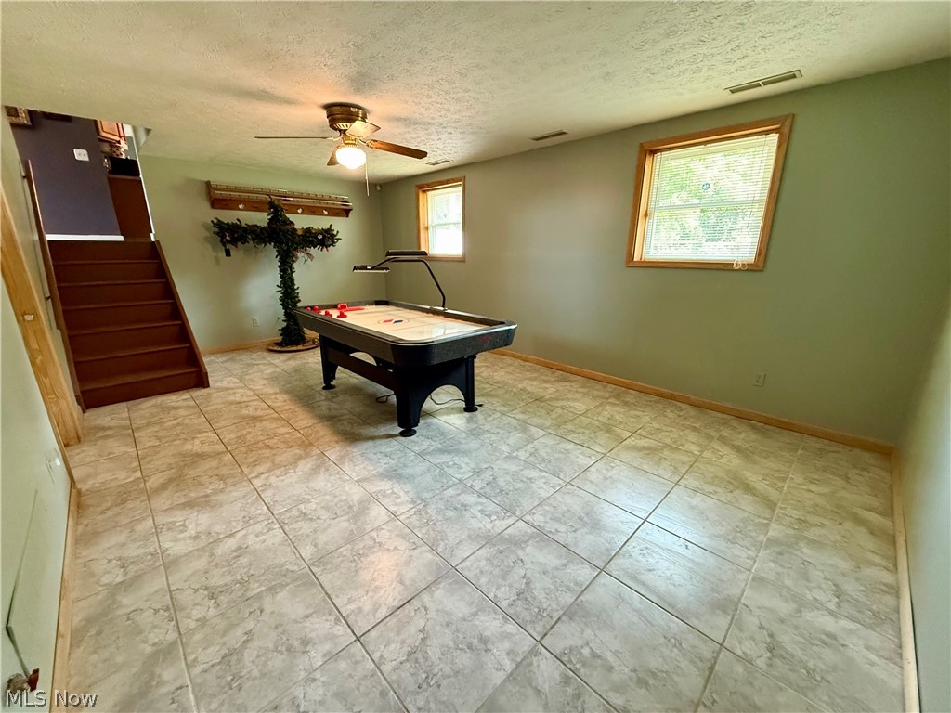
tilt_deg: -15.3
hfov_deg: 102.1
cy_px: 356
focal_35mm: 14
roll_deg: -0.3
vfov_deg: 85.7
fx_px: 385
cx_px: 476
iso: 640
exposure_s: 1/60
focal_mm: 2.22
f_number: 2.2
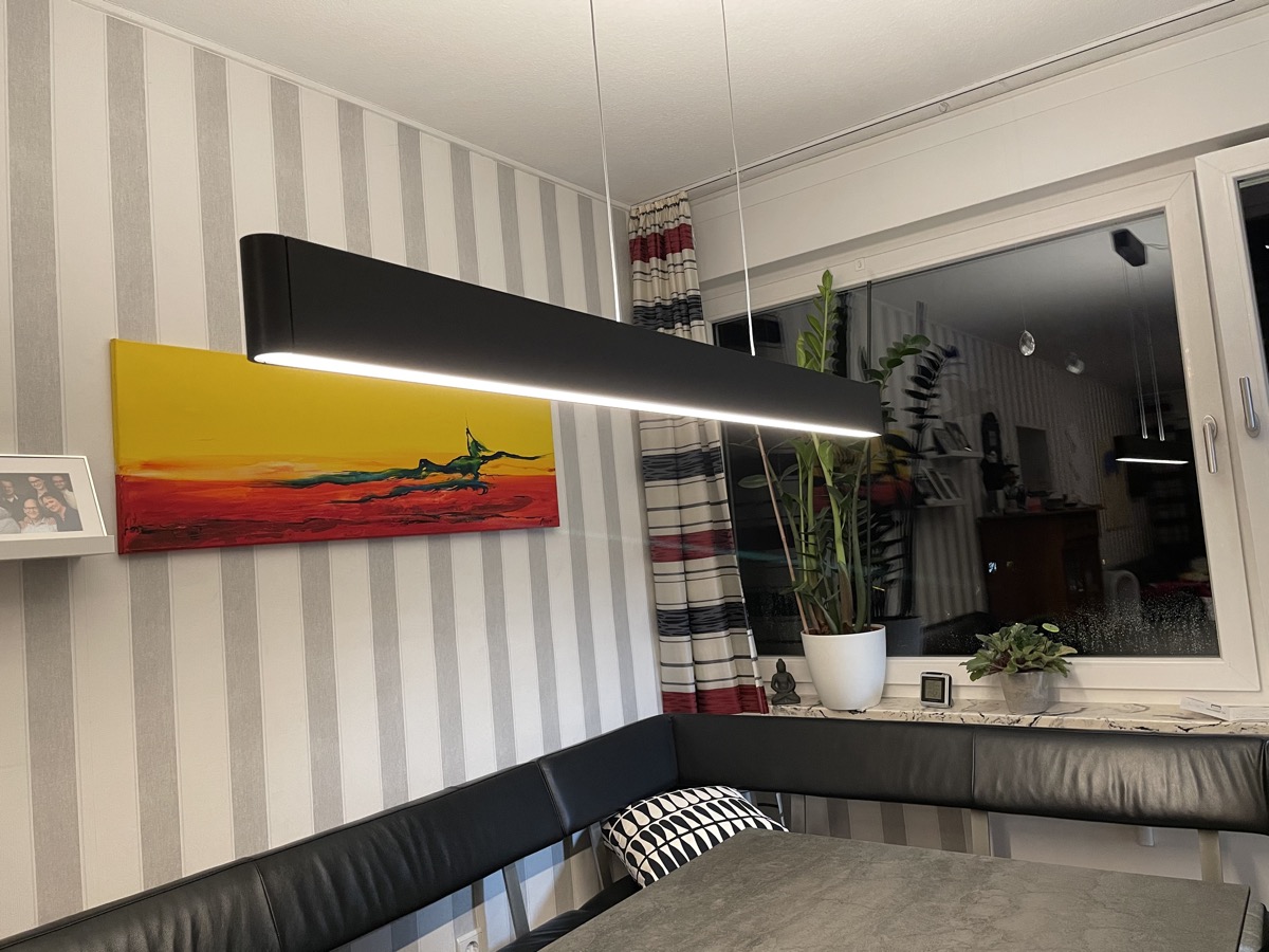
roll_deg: +5.3
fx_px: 953
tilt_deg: +4.8
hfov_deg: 67.3
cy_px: 476
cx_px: 634
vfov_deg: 53.1
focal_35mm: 26
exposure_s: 1/59
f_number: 1.6
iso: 250
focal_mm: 4.2
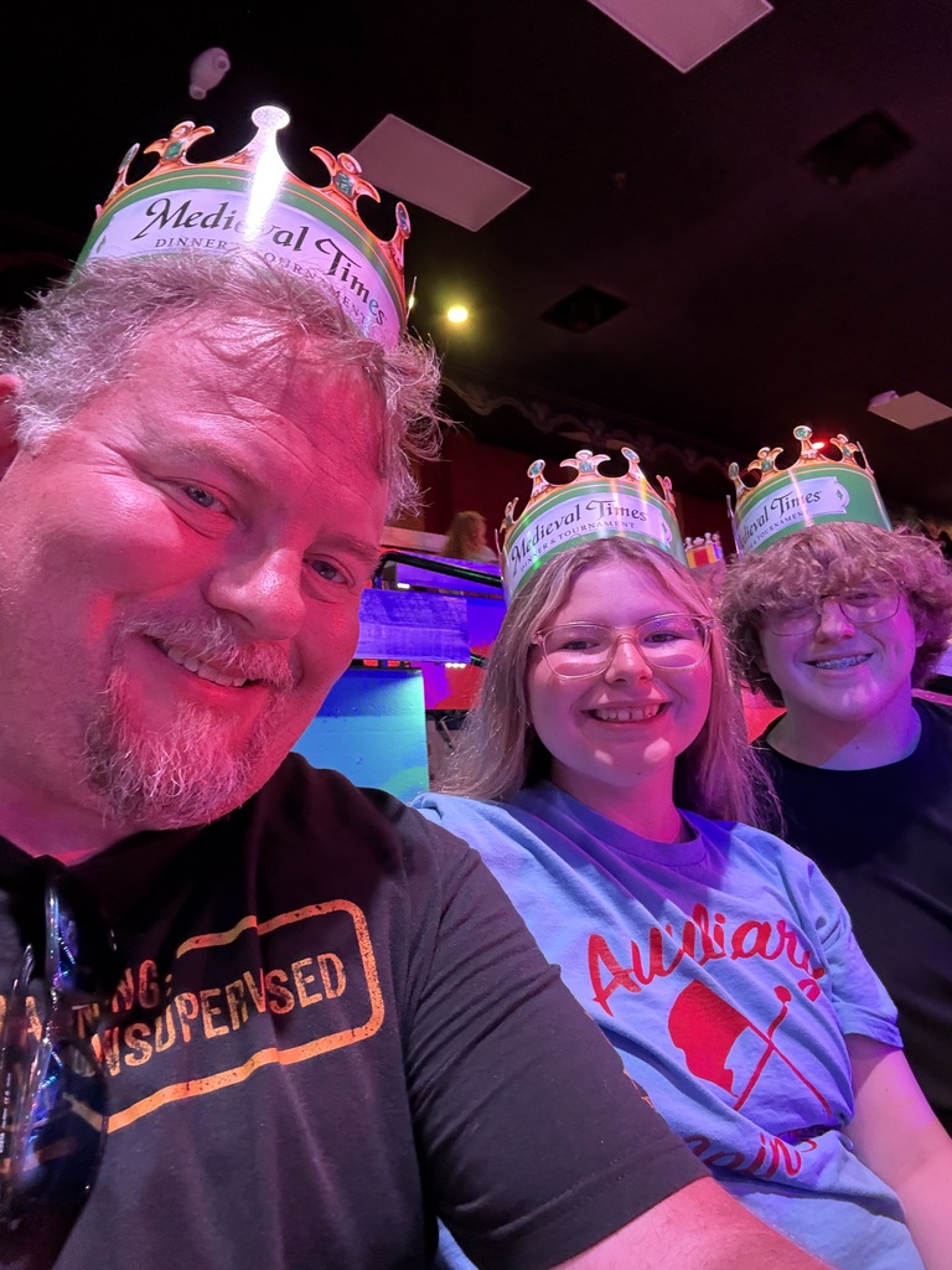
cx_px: 476
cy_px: 635
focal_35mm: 23
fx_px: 843
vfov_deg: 73.9
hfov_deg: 58.9
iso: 500
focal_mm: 2.69
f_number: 1.9
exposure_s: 1/30
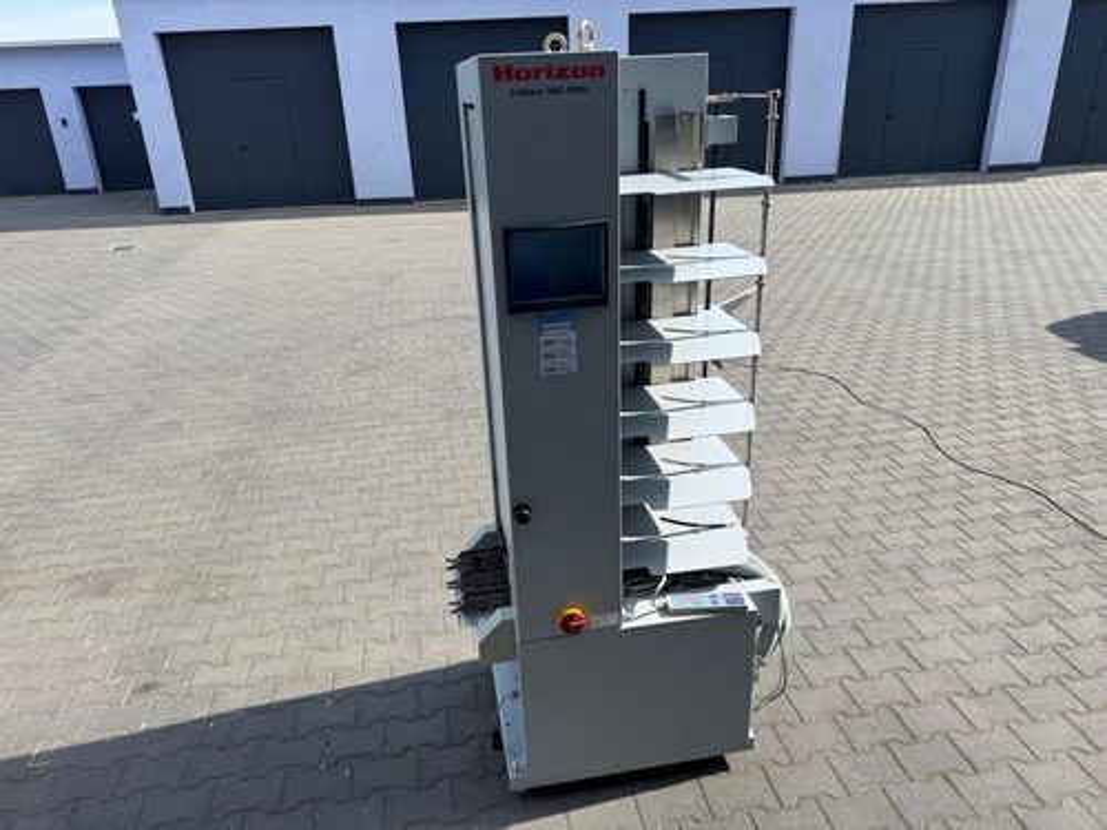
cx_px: 554
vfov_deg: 56.8
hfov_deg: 71.6
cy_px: 415
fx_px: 768
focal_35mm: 24
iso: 80
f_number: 1.78
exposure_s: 1/2604
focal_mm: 6.76
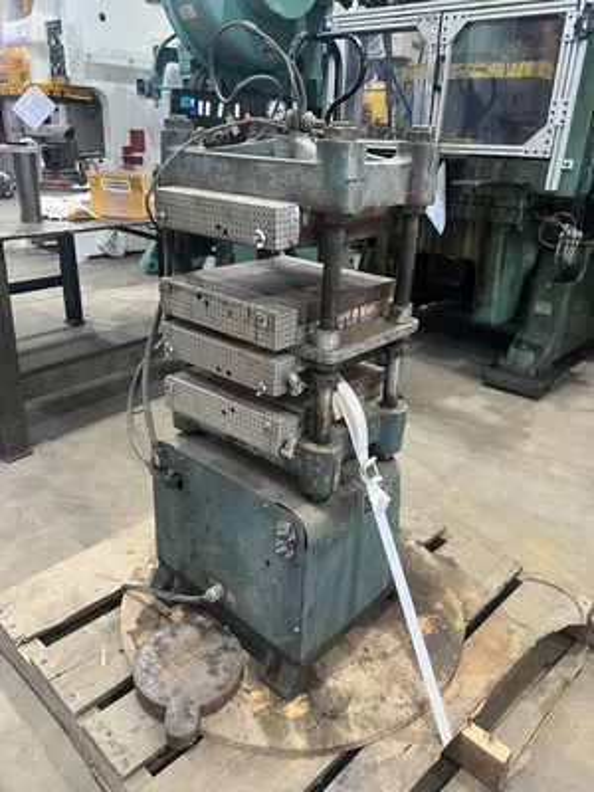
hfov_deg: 53.1
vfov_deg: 67.3
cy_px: 396
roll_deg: -2.7
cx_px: 297
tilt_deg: -22.7
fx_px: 595
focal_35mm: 26
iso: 100
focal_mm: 5.7
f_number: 1.5
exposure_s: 1/60
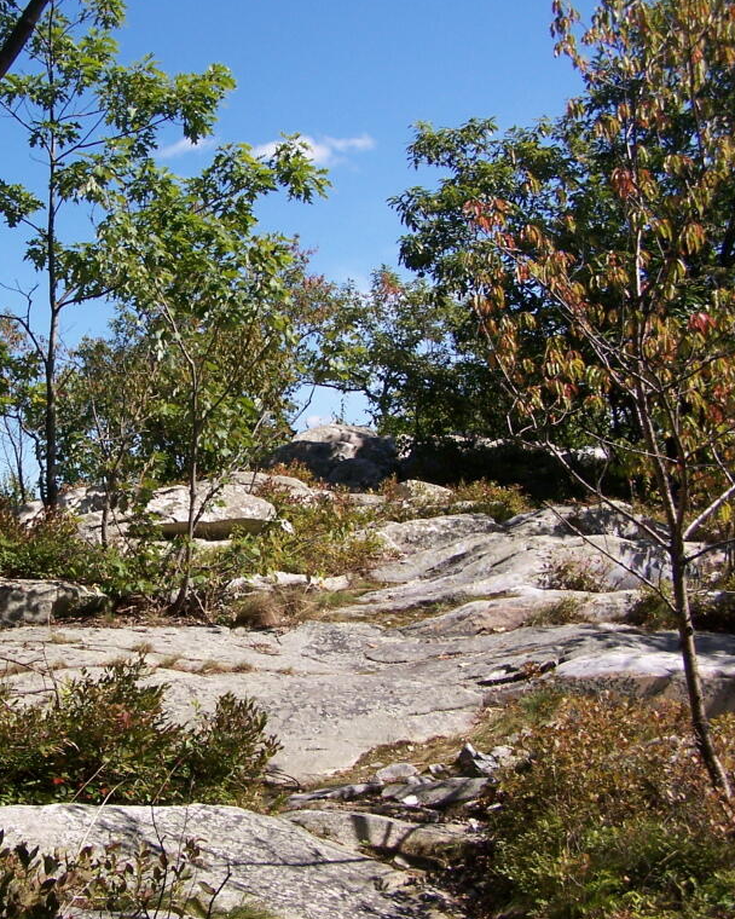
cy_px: 457
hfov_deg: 29.8
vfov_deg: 37.3
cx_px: 184
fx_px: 1360
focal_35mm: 50
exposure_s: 1/640
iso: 80
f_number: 4
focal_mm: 6.3
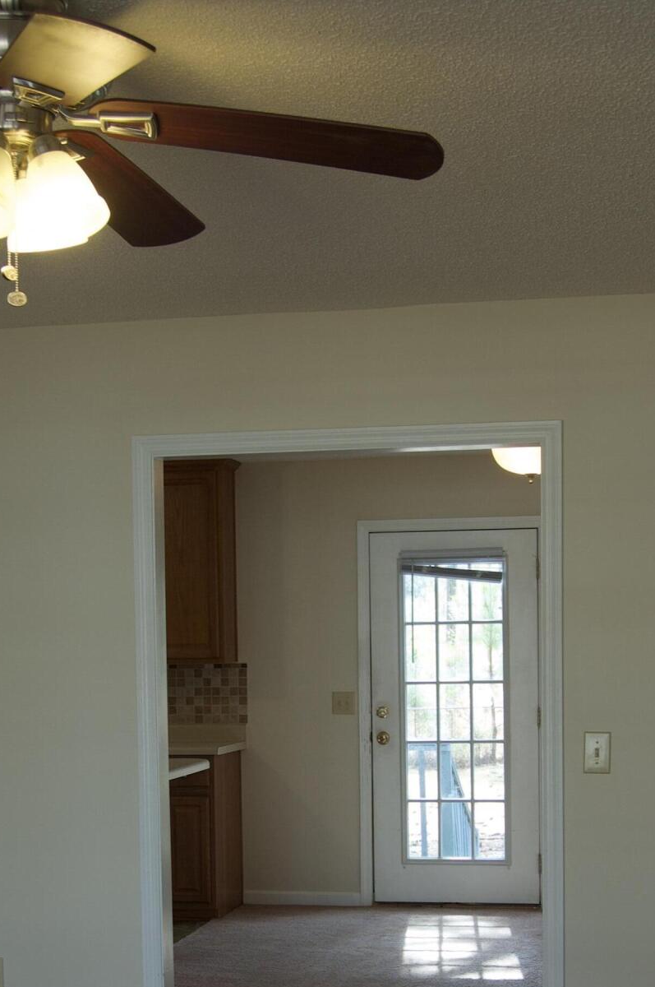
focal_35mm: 65
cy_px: 756
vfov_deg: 30.4
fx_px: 1778
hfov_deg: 20.9
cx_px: 325
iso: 200
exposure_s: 1/25
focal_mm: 26
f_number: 7.1
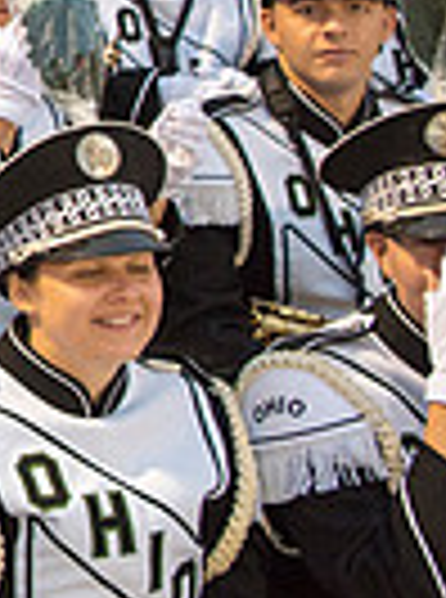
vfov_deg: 19.0
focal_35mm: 101
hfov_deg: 11.9
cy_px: 20
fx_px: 1743
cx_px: -622
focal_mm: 24
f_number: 3.2
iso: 2000
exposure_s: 1/320
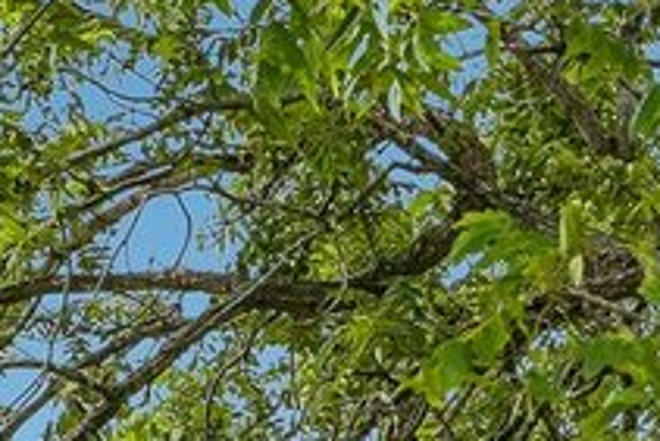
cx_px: -122
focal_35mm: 269
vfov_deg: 4.8
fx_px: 4935
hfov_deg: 7.6
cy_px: 1407
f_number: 8
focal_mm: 35
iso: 100
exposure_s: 1/160
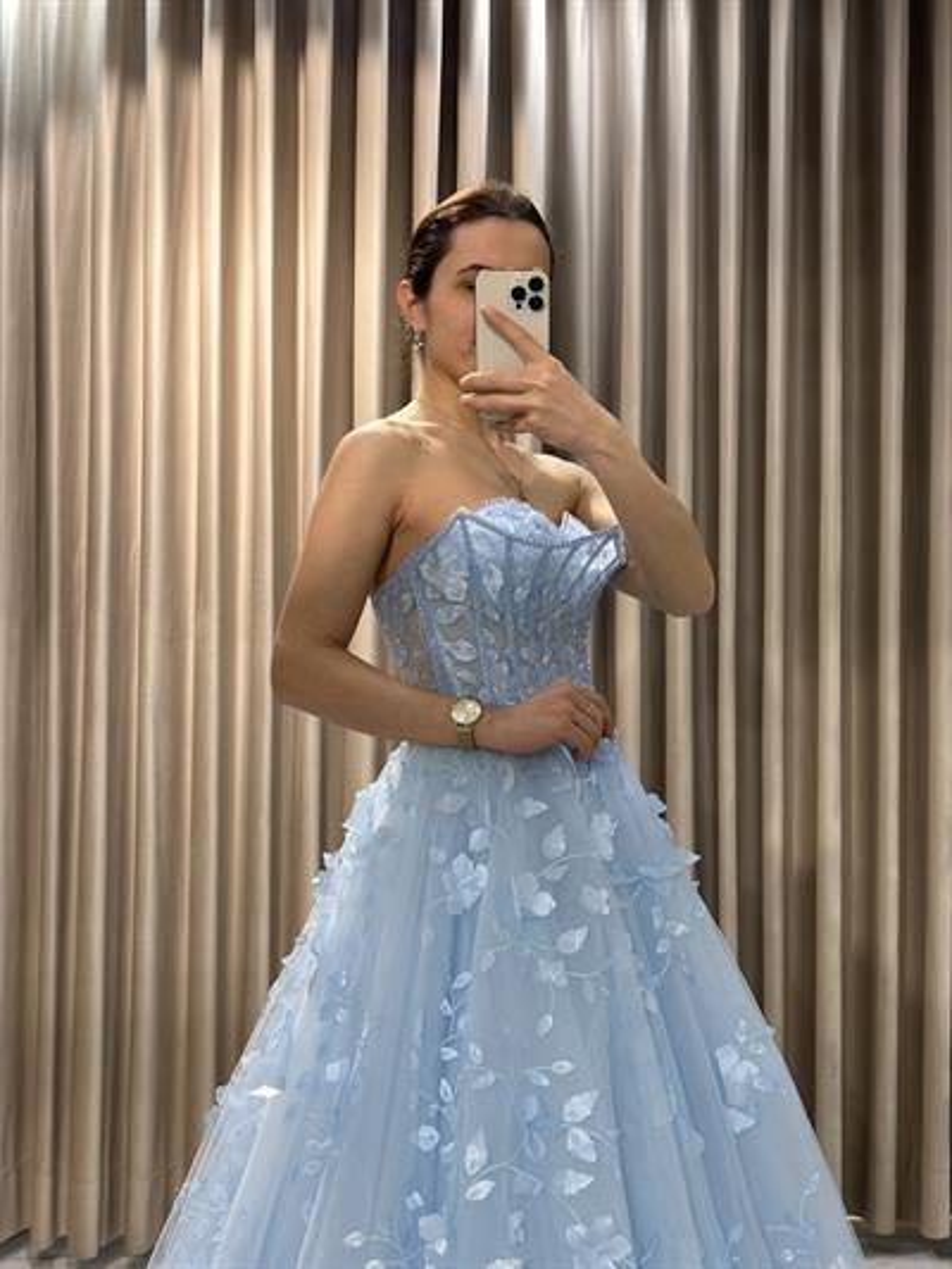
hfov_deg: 30.3
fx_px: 1759
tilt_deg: -21.7
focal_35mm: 48
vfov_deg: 39.6
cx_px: 476
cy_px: 634
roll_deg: -0.6
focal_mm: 6.86
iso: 50
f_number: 1.78
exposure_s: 1/174
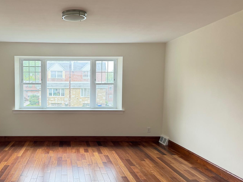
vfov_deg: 39.6
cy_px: 100
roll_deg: +0.2
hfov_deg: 49.8
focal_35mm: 36
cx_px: 69
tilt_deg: -4.0
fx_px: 253
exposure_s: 1/60
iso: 250
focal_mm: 6.76
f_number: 1.78
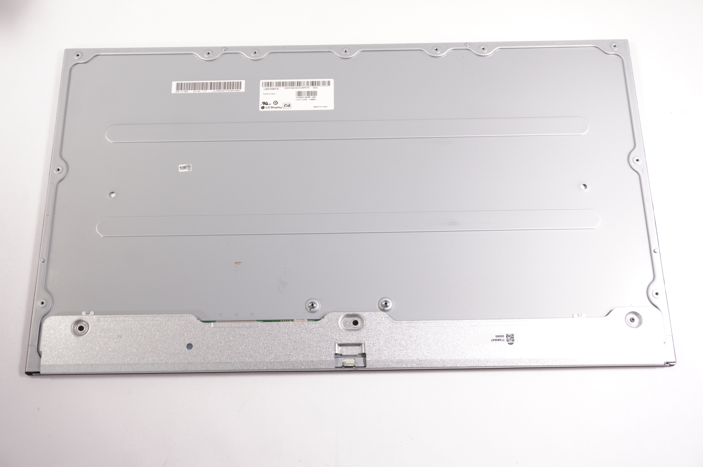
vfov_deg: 33.0
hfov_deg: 48.0
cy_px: 234
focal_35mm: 40
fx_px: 790
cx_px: 352
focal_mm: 27
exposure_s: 1/100
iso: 500
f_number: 5.6
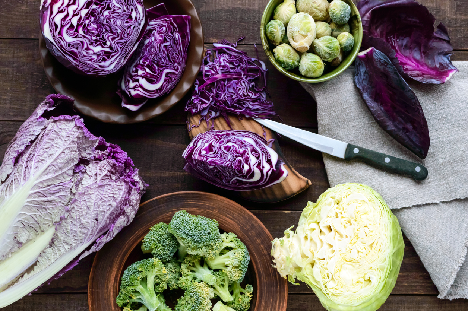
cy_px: 156
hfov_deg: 37.9
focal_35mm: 52
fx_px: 682
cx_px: 234
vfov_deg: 25.7
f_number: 8
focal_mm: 35
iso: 800
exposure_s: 1/200
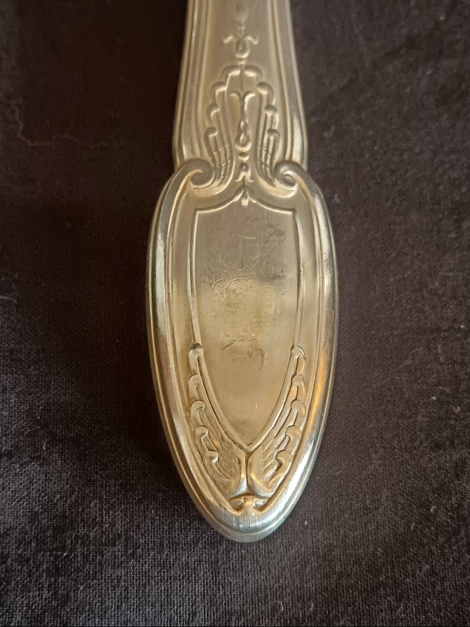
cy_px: 314
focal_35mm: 49
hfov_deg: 29.7
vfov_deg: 38.9
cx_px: 235
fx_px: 887
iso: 1024
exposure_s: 1/25
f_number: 1.9
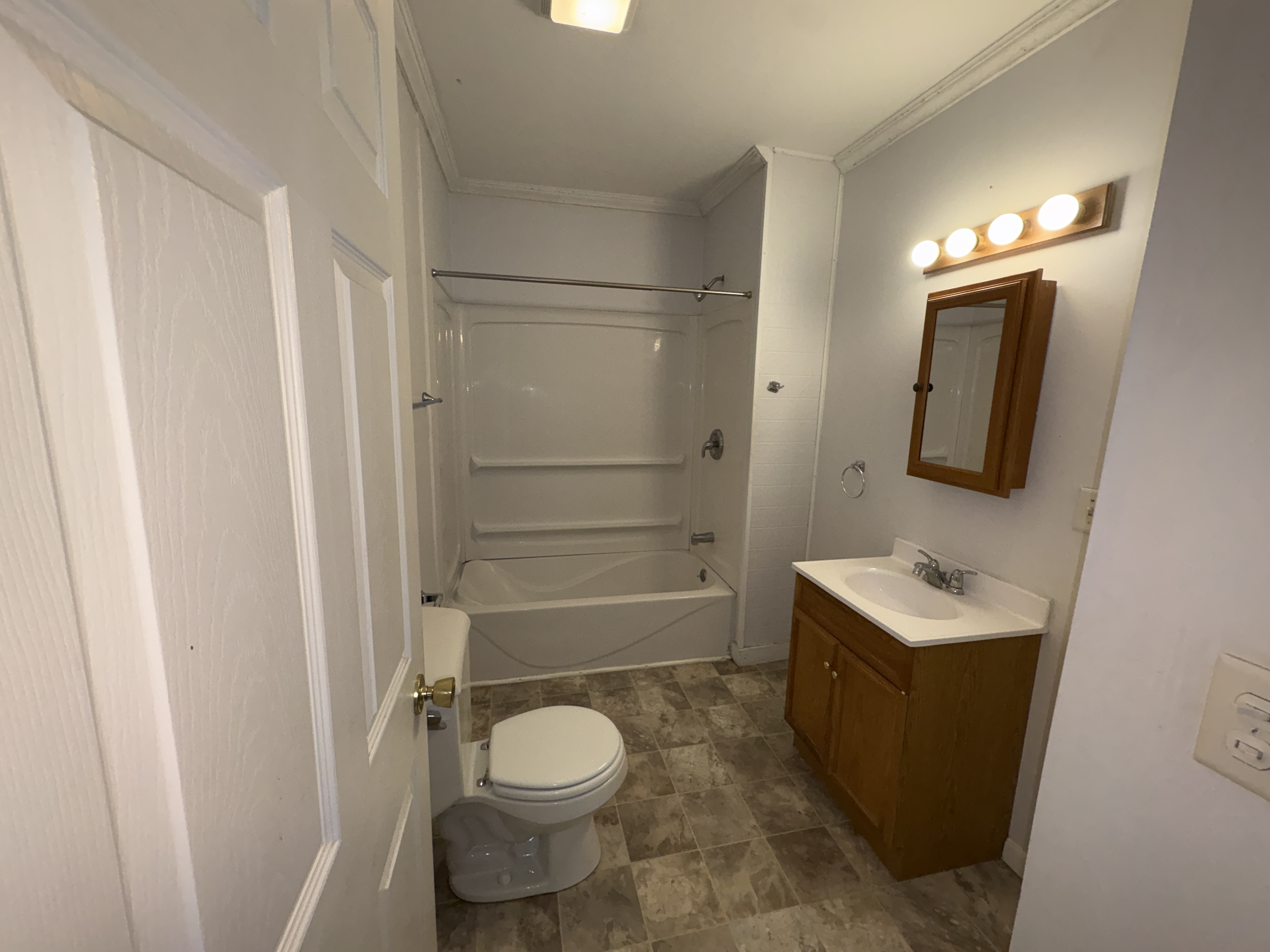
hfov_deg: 102.1
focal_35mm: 14
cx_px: 635
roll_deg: -0.7
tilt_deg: -9.7
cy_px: 476
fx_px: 514
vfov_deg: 85.7
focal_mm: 2.22
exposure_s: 1/120
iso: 125
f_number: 2.2
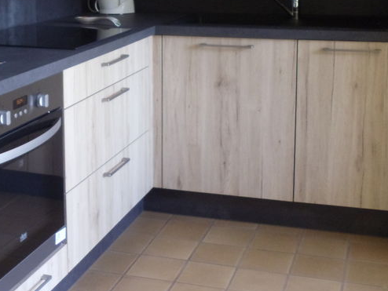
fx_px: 998
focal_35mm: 89
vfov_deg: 16.4
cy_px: 31
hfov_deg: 21.8
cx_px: 95
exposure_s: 1/30
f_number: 3.5
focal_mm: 6
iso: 400
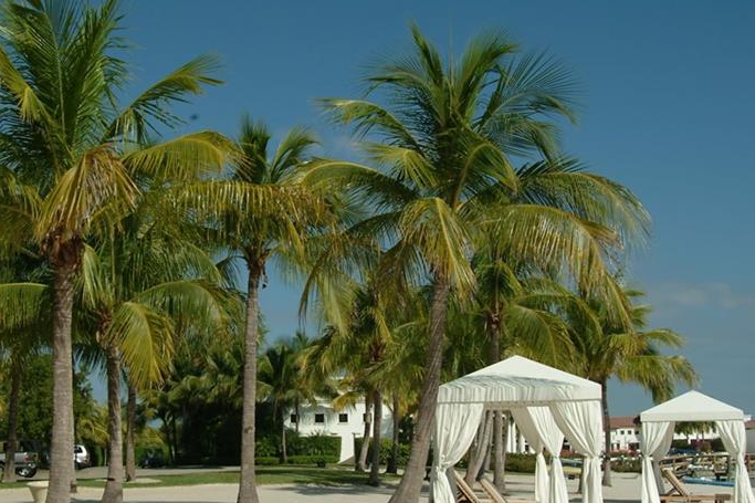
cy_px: 315
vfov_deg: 25.0
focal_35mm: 54
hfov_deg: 36.8
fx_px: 1132
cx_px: 342
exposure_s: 1/250
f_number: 8
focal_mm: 24
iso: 100
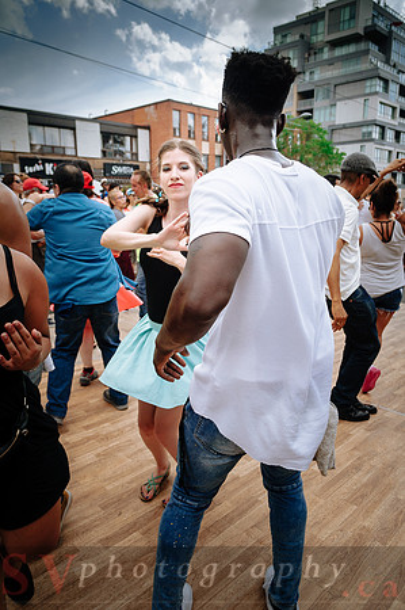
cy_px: 305
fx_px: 431
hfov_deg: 50.3
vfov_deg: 70.5
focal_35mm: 26
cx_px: 202
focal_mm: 17
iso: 100
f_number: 4
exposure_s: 1/1250
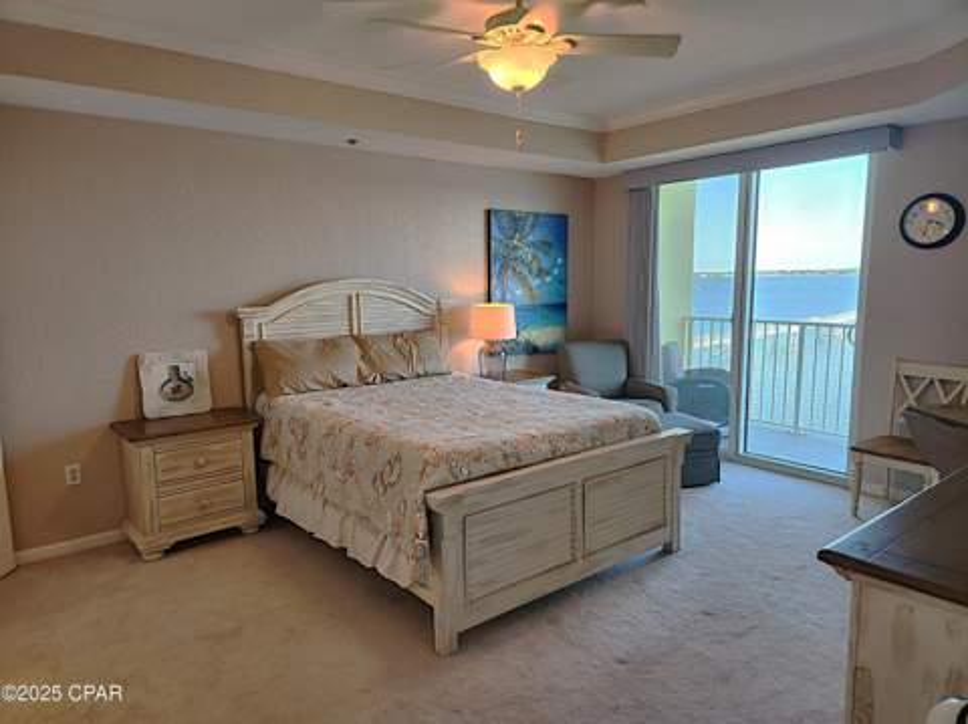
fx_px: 643
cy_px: 362
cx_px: 484
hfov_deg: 74.0
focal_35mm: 23
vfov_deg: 58.8
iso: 160
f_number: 1.8
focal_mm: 5.4
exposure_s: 1/120
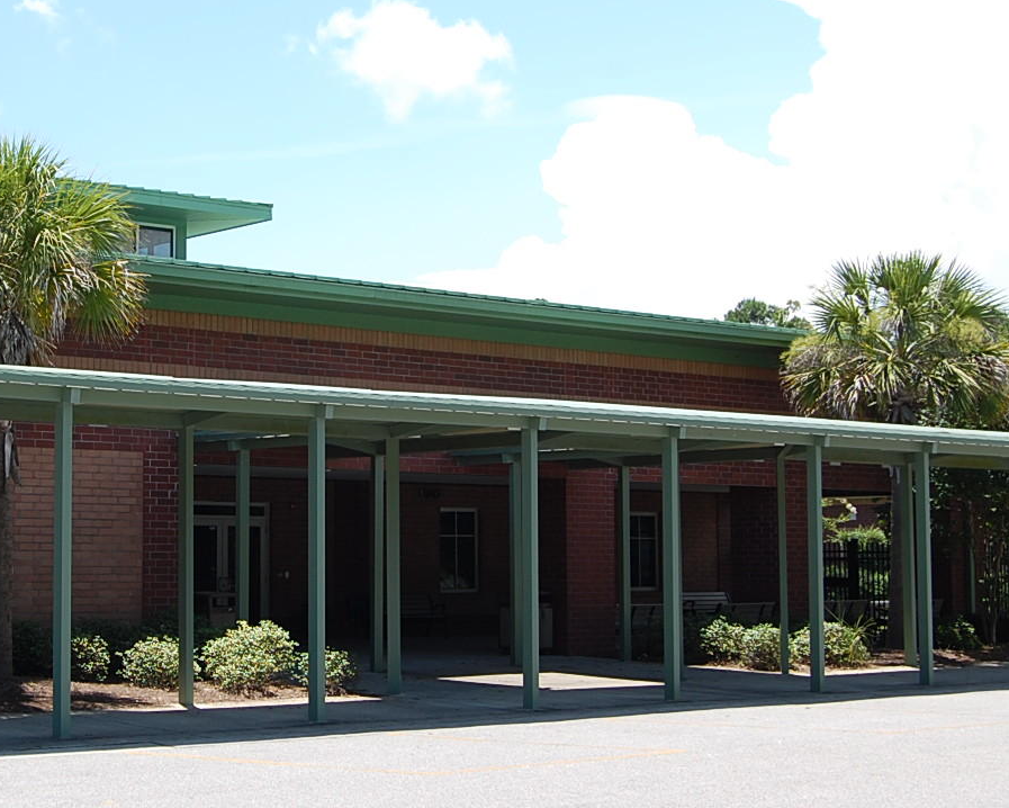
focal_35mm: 66
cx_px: 237
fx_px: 1971
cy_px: 326
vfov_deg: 23.1
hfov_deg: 28.2
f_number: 8
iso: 200
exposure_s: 1/250
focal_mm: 28
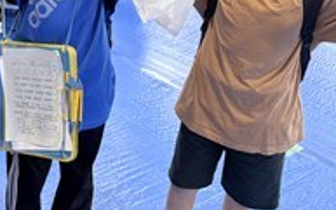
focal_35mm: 57
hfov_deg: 33.7
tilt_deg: -16.3
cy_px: -5
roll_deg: -0.9
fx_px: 522
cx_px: 33
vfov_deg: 21.9
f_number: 1.6
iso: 125
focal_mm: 5.96
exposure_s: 1/62
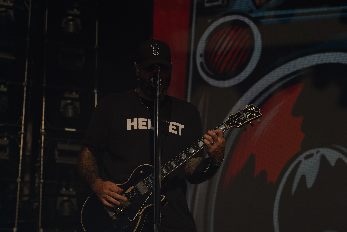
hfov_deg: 19.5
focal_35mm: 105
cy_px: 116
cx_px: 174
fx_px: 1012
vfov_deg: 13.0
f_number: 8
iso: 100
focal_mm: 105
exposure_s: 1/1000
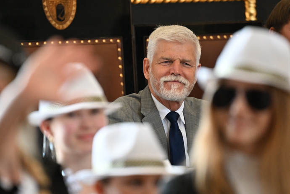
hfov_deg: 6.9
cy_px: 97
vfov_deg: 4.6
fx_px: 2416
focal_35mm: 300
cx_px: 145
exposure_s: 1/500
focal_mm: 200
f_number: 2.8
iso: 3200
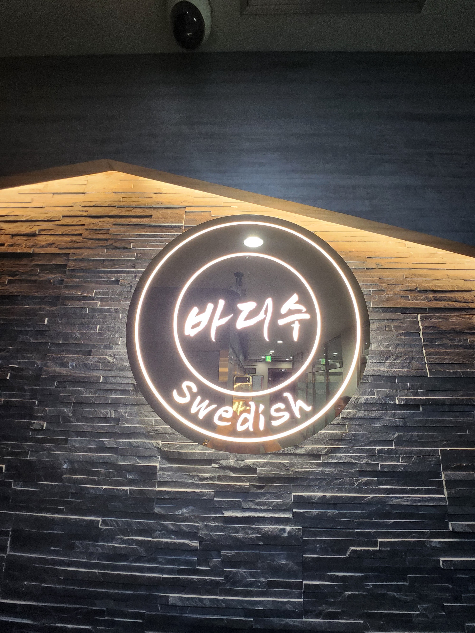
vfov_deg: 106.2
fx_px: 238
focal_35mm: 13
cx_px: 238
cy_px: 316
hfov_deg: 89.9
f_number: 2.2
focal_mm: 1.7
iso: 250
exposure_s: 1/60
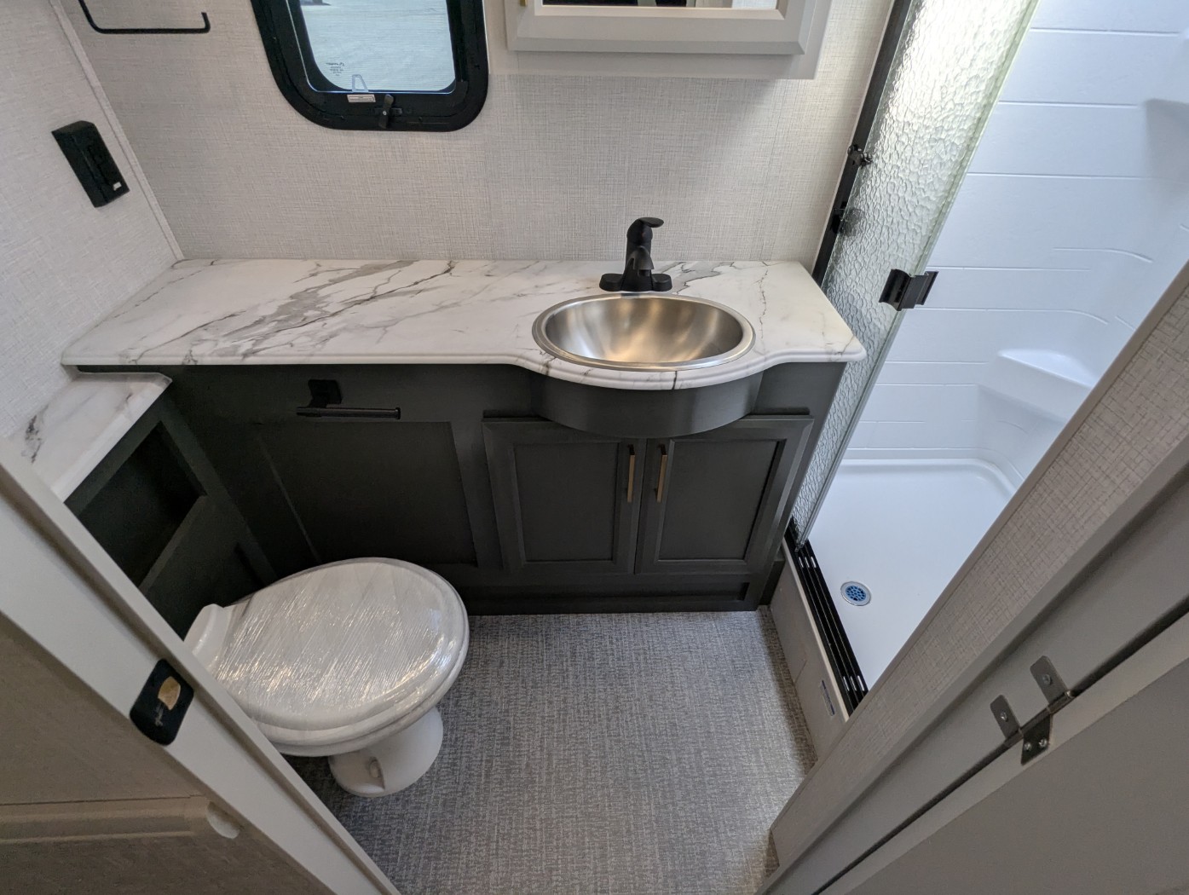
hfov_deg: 94.4
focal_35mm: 16
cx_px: 594
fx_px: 550
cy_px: 448
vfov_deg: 78.2
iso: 134
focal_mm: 2.35
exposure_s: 1/223
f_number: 2.2
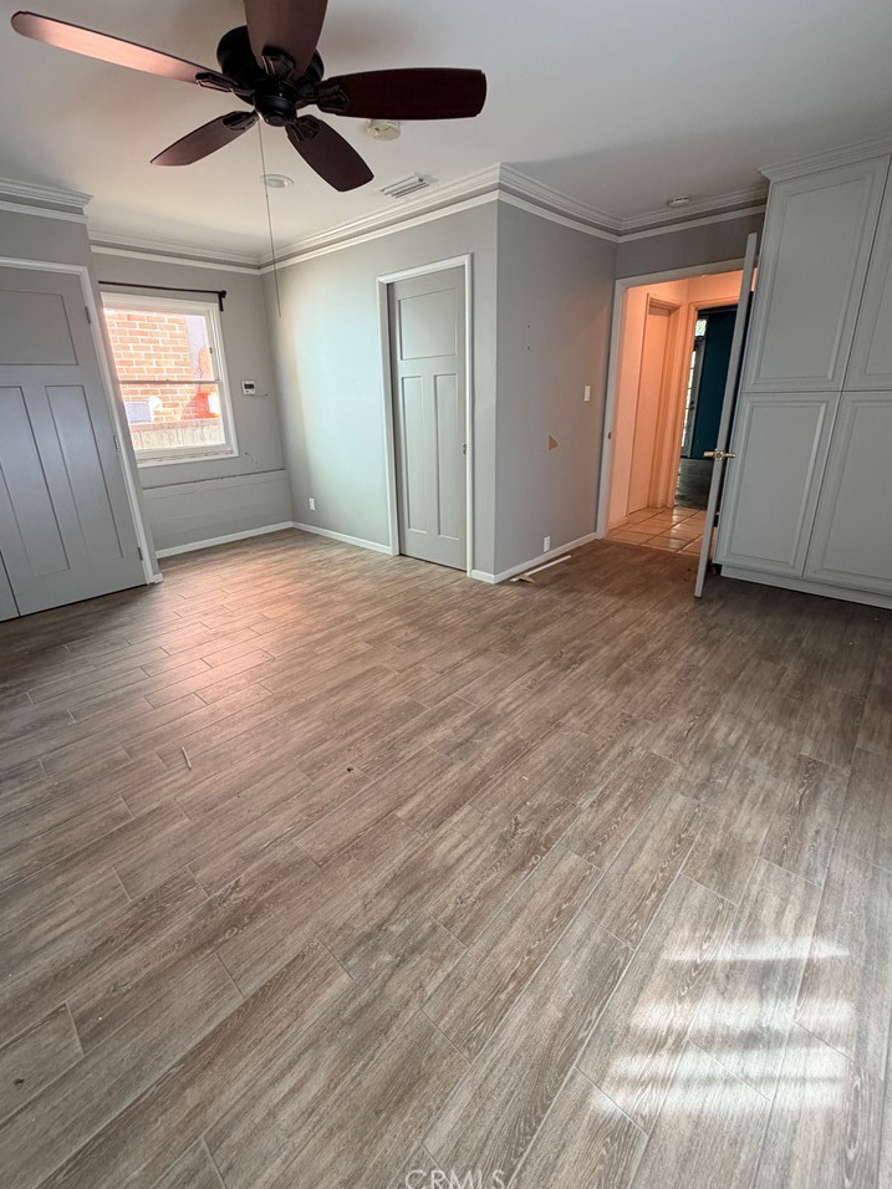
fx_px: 515
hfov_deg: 81.7
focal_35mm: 15
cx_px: 422
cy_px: 562
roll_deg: +2.8
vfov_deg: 98.1
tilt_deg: -16.6
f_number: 2.2
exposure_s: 1/121
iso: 200
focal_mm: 2.22
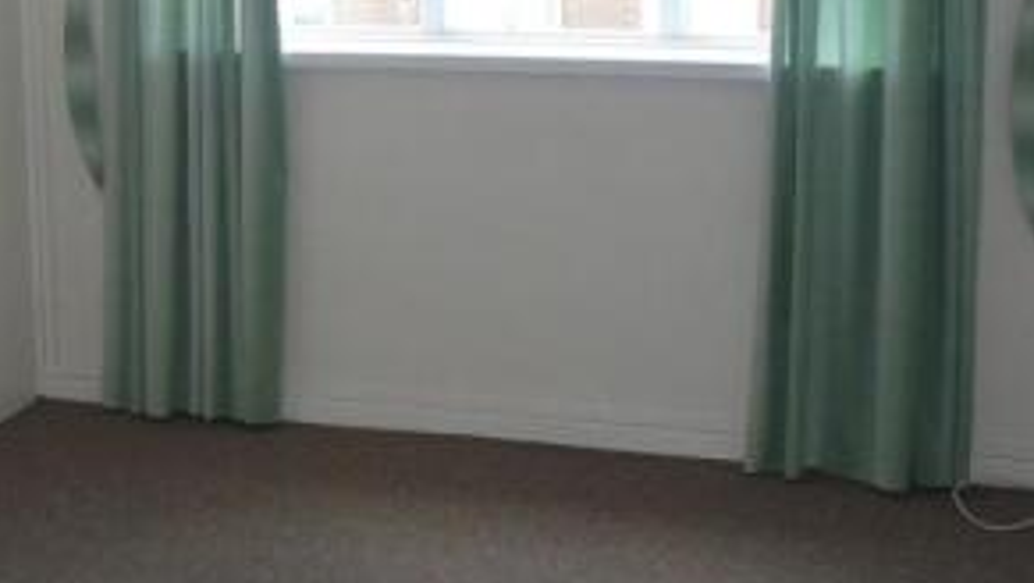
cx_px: 171
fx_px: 2030
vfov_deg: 16.3
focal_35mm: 74
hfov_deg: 27.8
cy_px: 261
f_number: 2.8
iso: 100
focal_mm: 4.6
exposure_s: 1/80
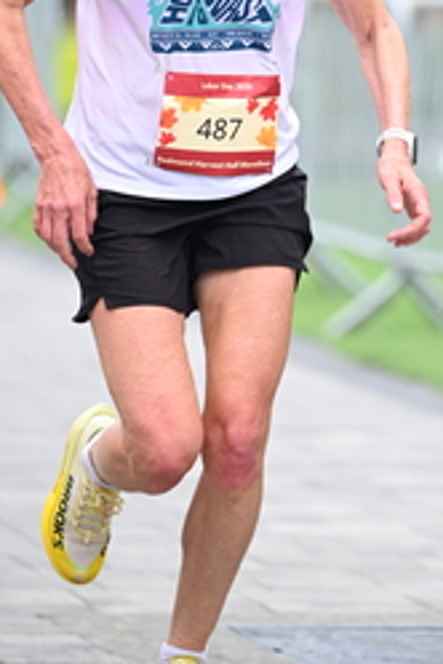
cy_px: 75
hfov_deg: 3.1
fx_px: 8158
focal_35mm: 442
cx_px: 359
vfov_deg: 4.7
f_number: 2.8
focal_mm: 200
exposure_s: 1/1250
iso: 1250
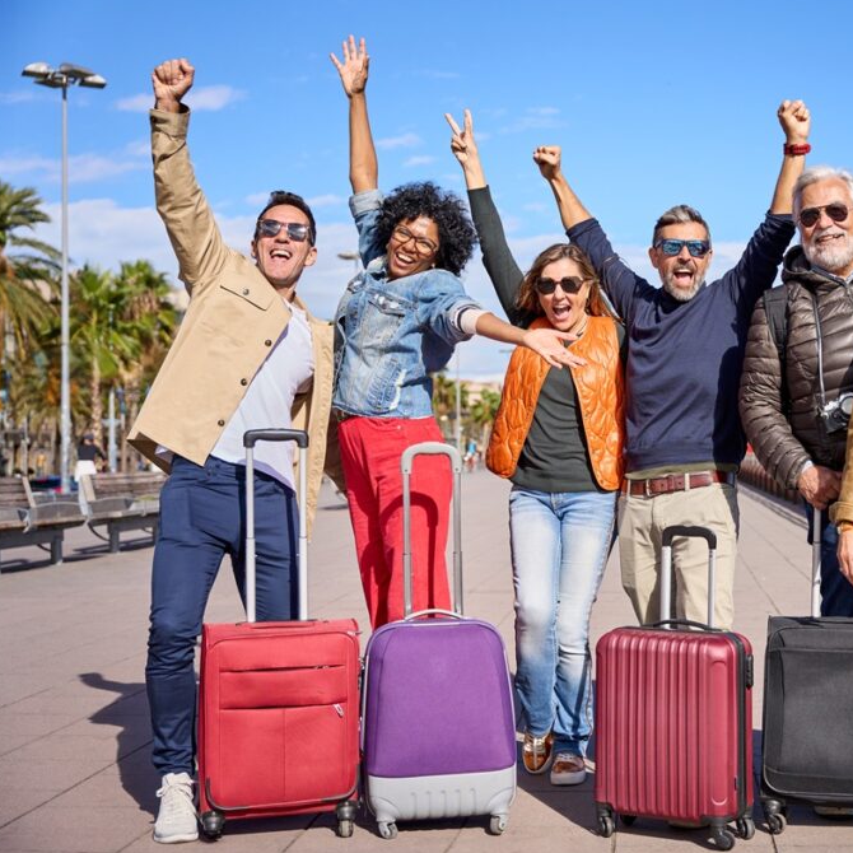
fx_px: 1464
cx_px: 643
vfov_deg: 32.5
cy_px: 426
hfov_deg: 31.9
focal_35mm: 53
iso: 200
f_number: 3.2
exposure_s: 1/4000
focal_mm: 40.4
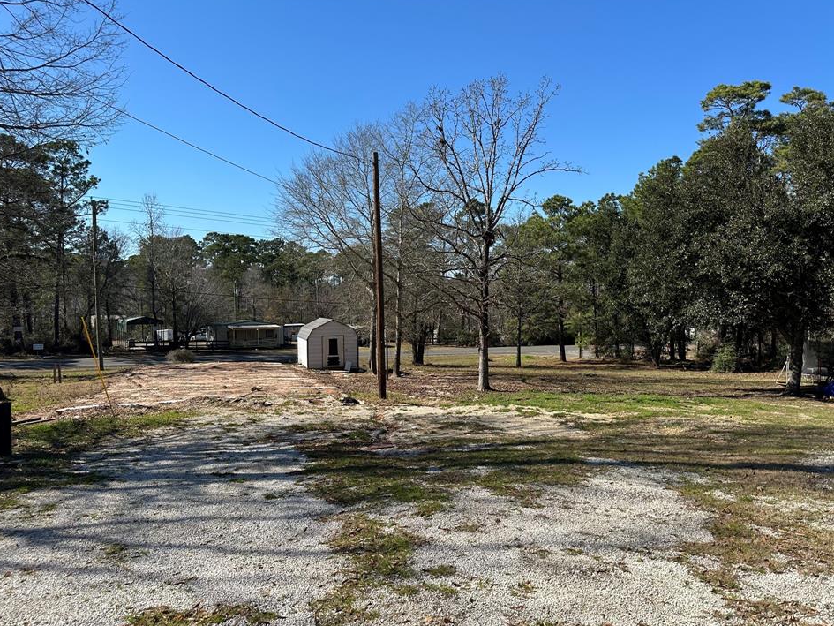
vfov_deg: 53.0
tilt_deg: -3.3
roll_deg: +0.7
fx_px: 626
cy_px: 330
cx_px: 412
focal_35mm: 26
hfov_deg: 67.3
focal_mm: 6.86
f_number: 1.78
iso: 80
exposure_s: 1/3717
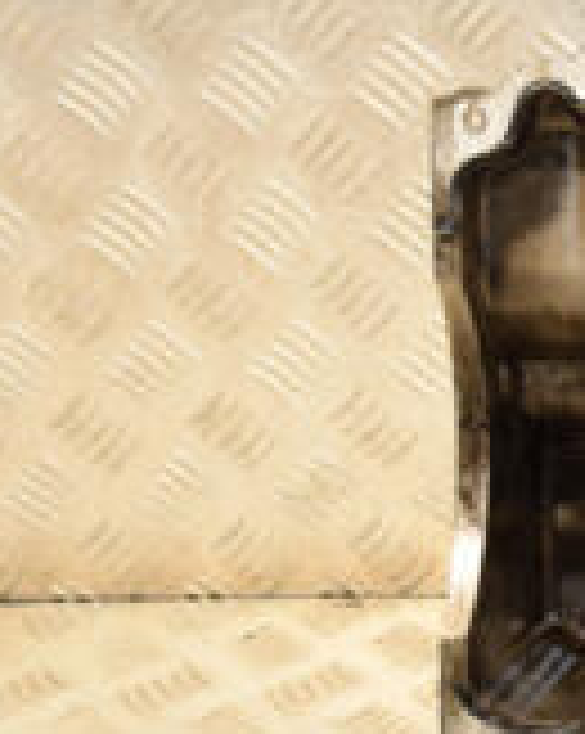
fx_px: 2813
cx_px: 940
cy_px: 284
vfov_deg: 14.8
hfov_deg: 11.3
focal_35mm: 130
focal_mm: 25
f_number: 5
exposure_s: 1/200
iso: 800
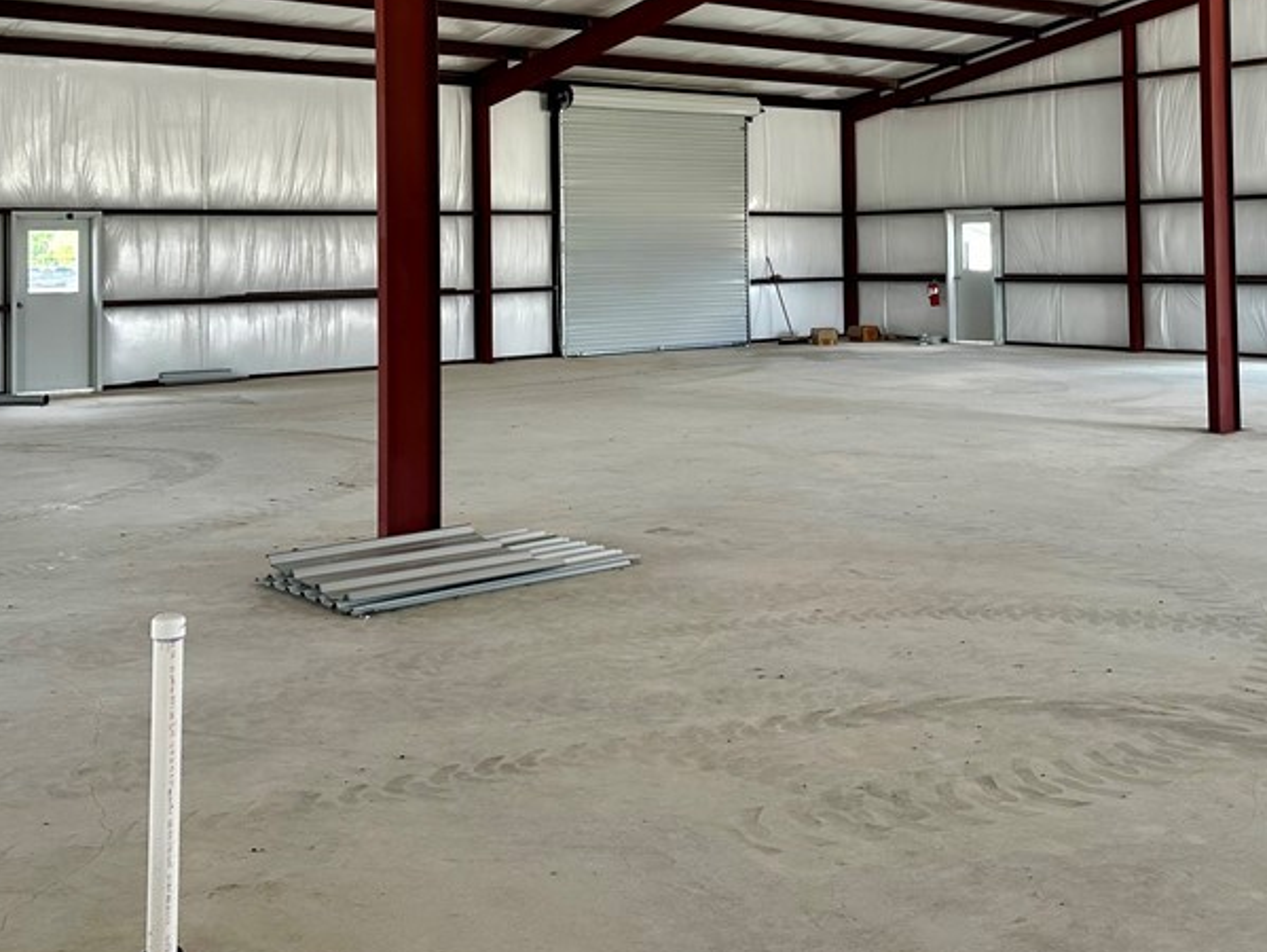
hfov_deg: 45.7
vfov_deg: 34.2
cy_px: 205
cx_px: 711
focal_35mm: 41
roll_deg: +0.4
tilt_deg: +2.1
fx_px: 1502
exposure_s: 1/121
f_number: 1.78
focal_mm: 6.86
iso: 100
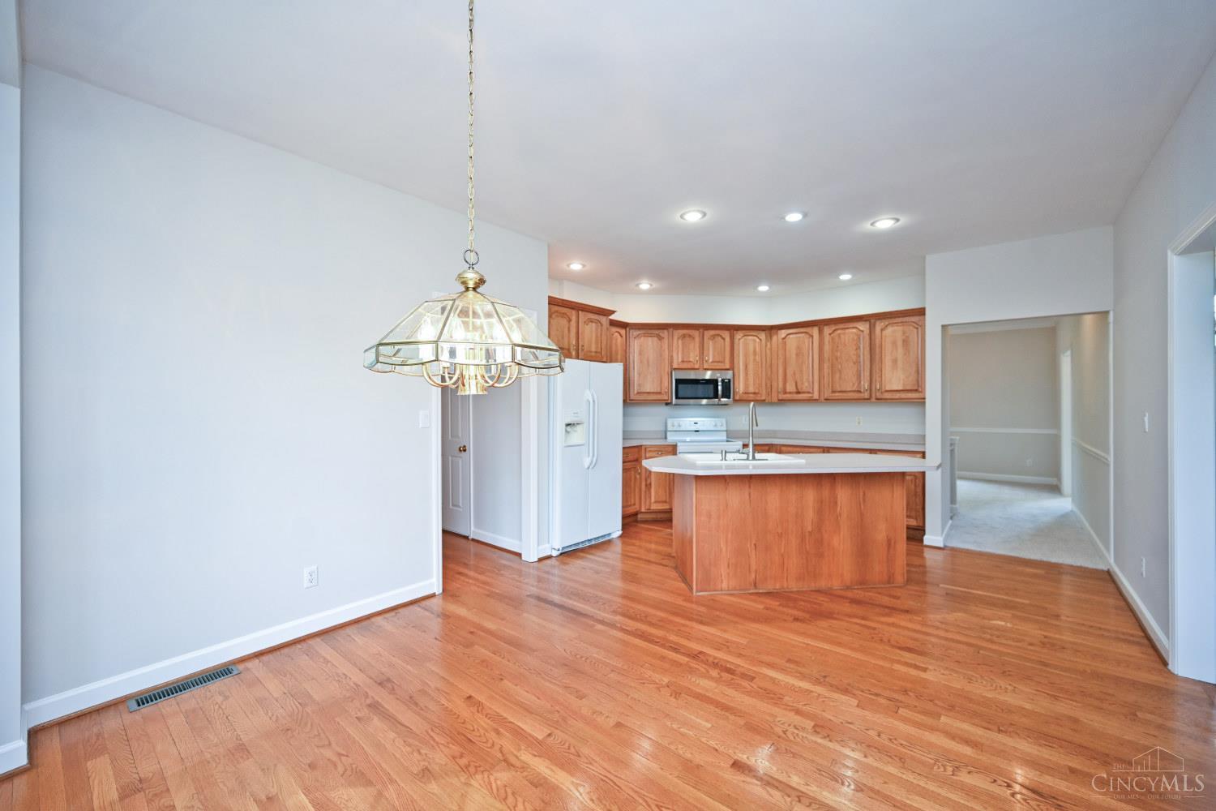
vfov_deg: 81.2
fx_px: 473
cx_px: 608
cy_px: 406
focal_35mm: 14
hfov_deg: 104.3
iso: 320
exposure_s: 1/60
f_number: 4
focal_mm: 14
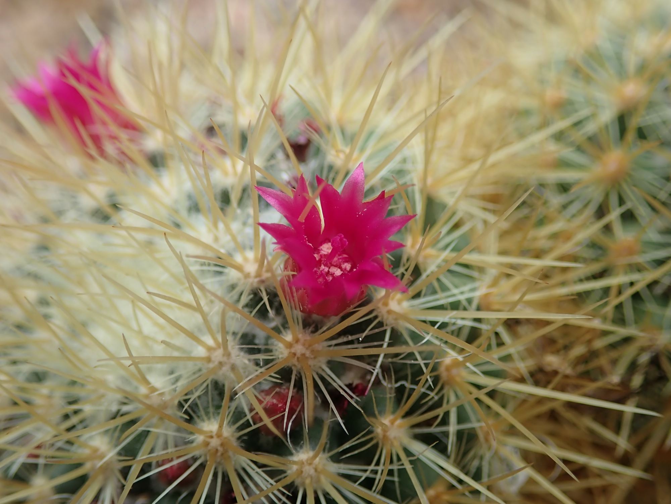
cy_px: 252
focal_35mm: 43
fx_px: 834
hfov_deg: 43.9
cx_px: 336
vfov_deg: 33.6
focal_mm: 7.86
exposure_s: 1/160
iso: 100
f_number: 2.9
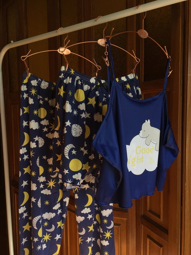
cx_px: 96
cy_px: 128
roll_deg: +0.5
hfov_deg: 48.2
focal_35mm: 29
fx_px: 213
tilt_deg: -3.8
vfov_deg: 61.6
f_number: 2.2
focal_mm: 4.15
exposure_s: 1/100
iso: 32
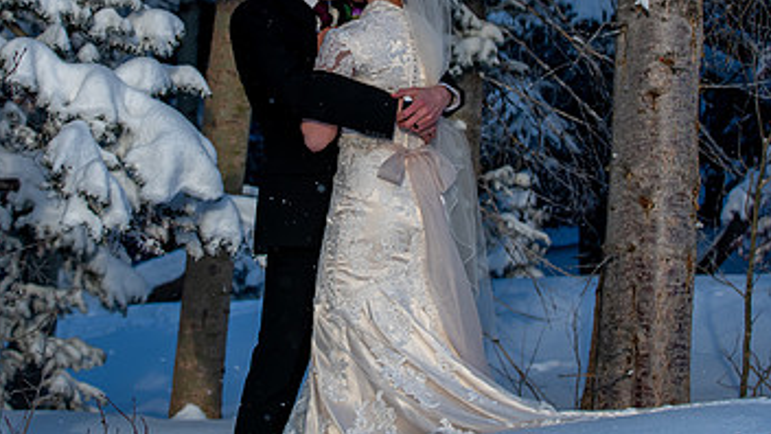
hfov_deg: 15.0
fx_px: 2923
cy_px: 28
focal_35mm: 143
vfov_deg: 8.4
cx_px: 336
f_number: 5
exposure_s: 1/400
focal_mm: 70
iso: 320
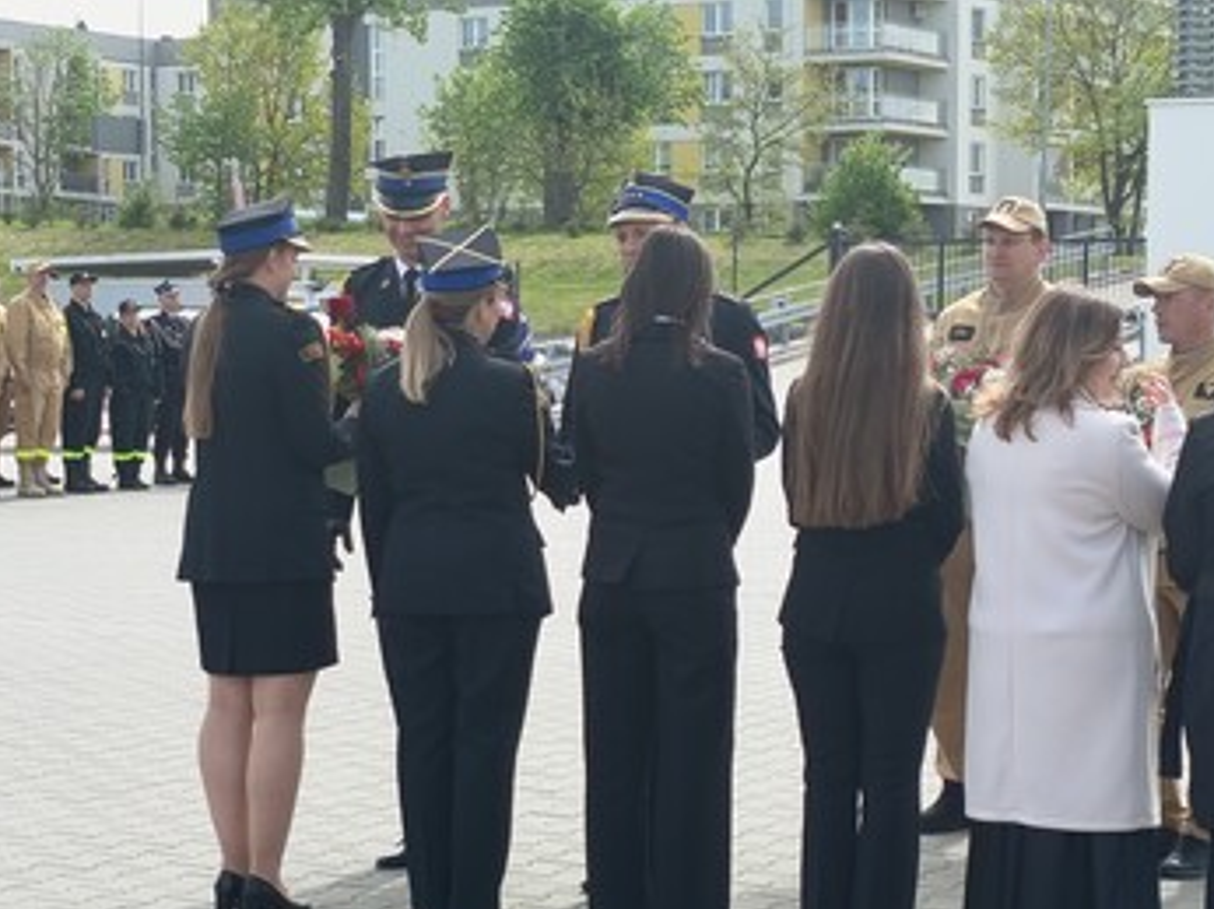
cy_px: 495
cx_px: 567
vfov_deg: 16.2
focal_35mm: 91
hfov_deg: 21.5
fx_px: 3189
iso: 50
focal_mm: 5.27
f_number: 1.7
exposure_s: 1/226
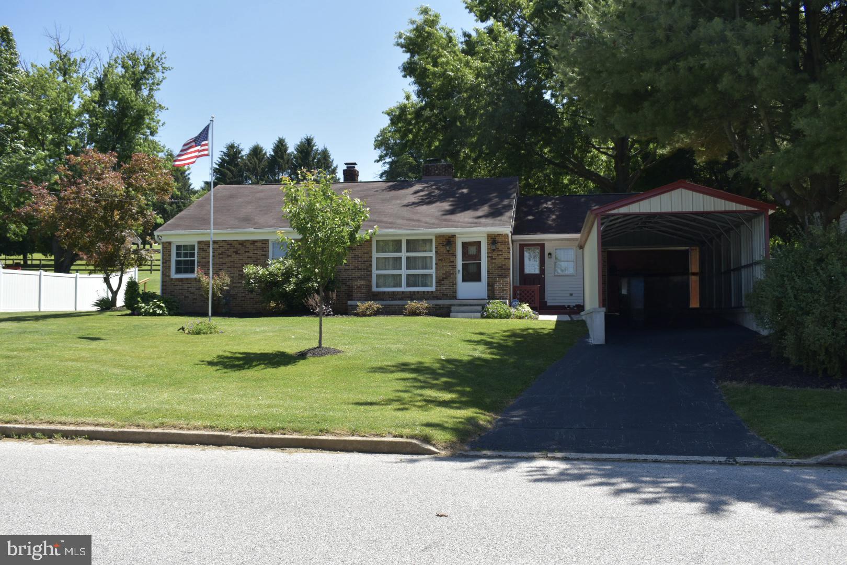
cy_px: 282
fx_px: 741
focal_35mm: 32
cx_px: 424
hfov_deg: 59.5
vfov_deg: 41.7
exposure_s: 1/200
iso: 100
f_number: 6.3
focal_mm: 21
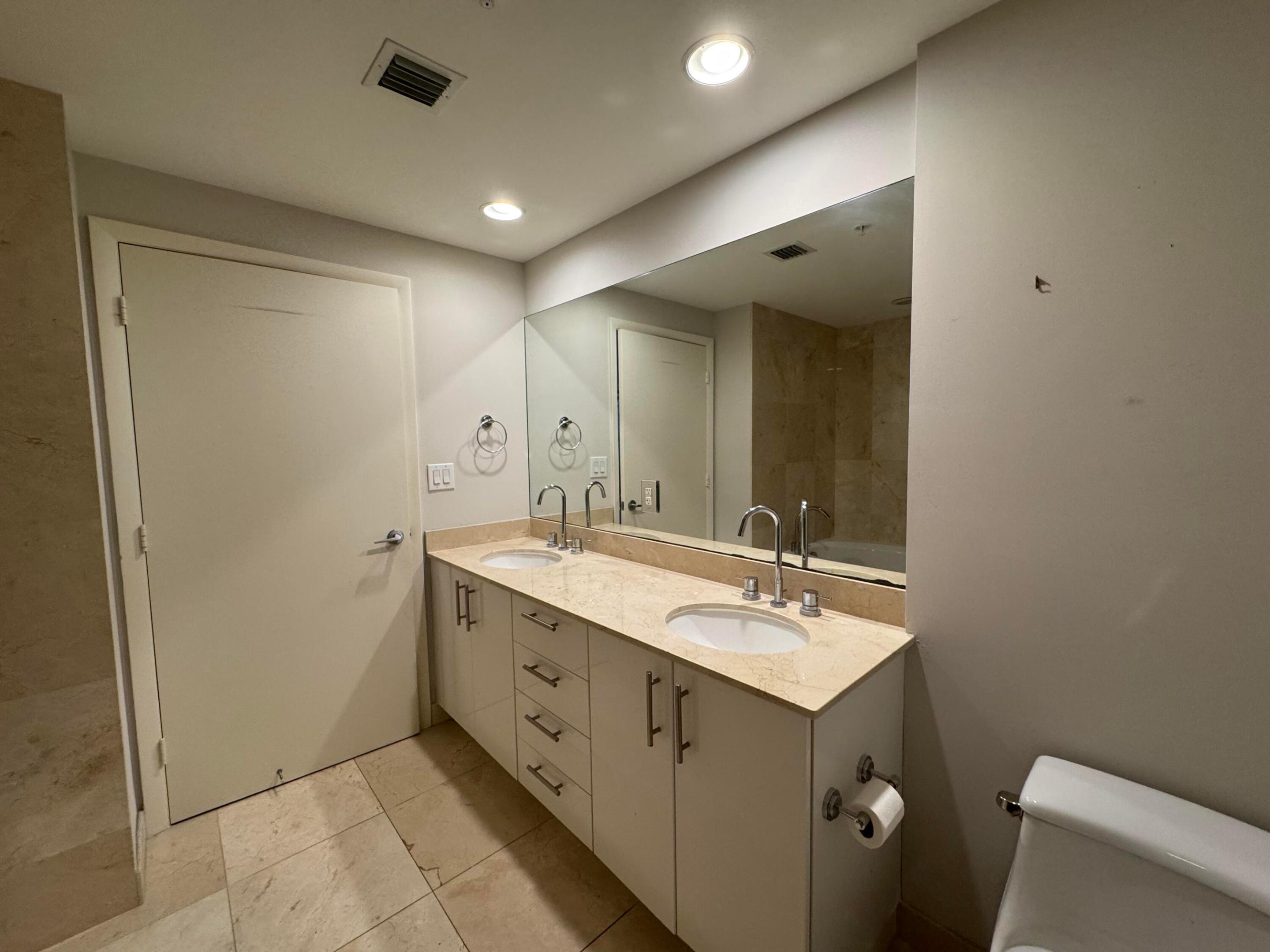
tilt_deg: -4.6
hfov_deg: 102.1
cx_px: 635
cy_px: 476
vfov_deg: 85.7
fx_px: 514
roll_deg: +0.7
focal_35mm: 14
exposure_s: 1/120
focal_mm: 2.22
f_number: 2.2
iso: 250
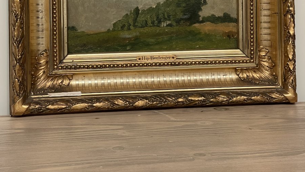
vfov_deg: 15.6
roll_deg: +0.7
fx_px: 615
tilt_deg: -0.3
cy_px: 6
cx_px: 152
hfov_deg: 27.9
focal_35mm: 76
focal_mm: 6
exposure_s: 1/60
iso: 250
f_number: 2
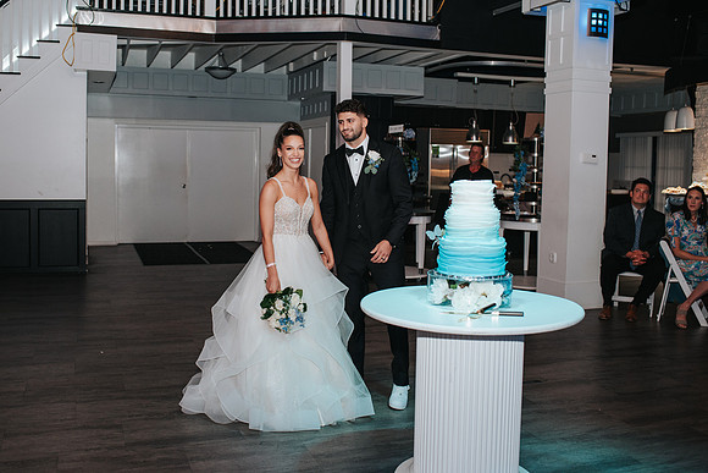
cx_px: 322
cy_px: 215
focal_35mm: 38
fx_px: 750
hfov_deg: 50.5
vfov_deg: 34.9
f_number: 2.8
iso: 1000
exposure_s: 1/200
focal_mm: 35
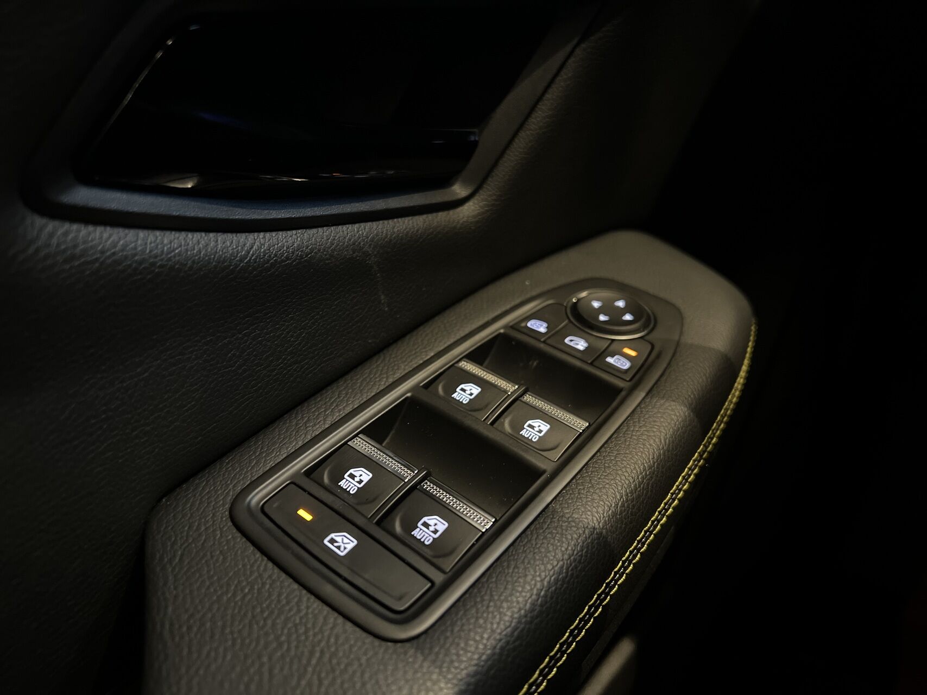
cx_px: 464
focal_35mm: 26
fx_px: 696
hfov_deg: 67.3
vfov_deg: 53.1
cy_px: 348
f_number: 1.5
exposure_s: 1/30
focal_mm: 5.7
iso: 640
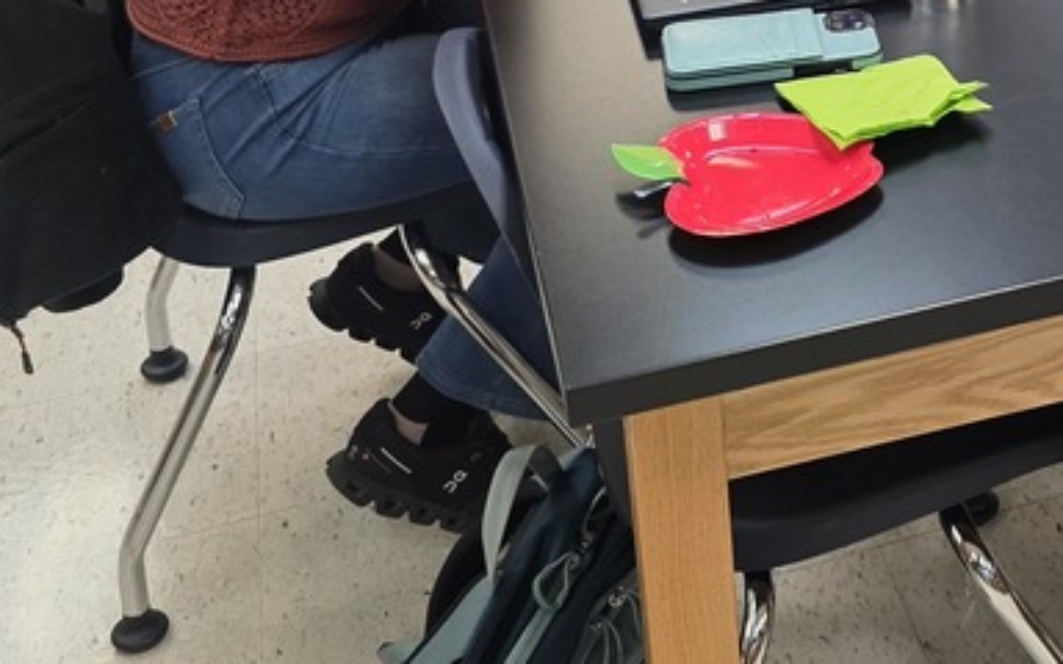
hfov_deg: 29.4
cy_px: -208
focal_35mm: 65
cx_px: 1069
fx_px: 1883
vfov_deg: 18.6
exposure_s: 1/120
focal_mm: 6.3
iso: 160
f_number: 1.7
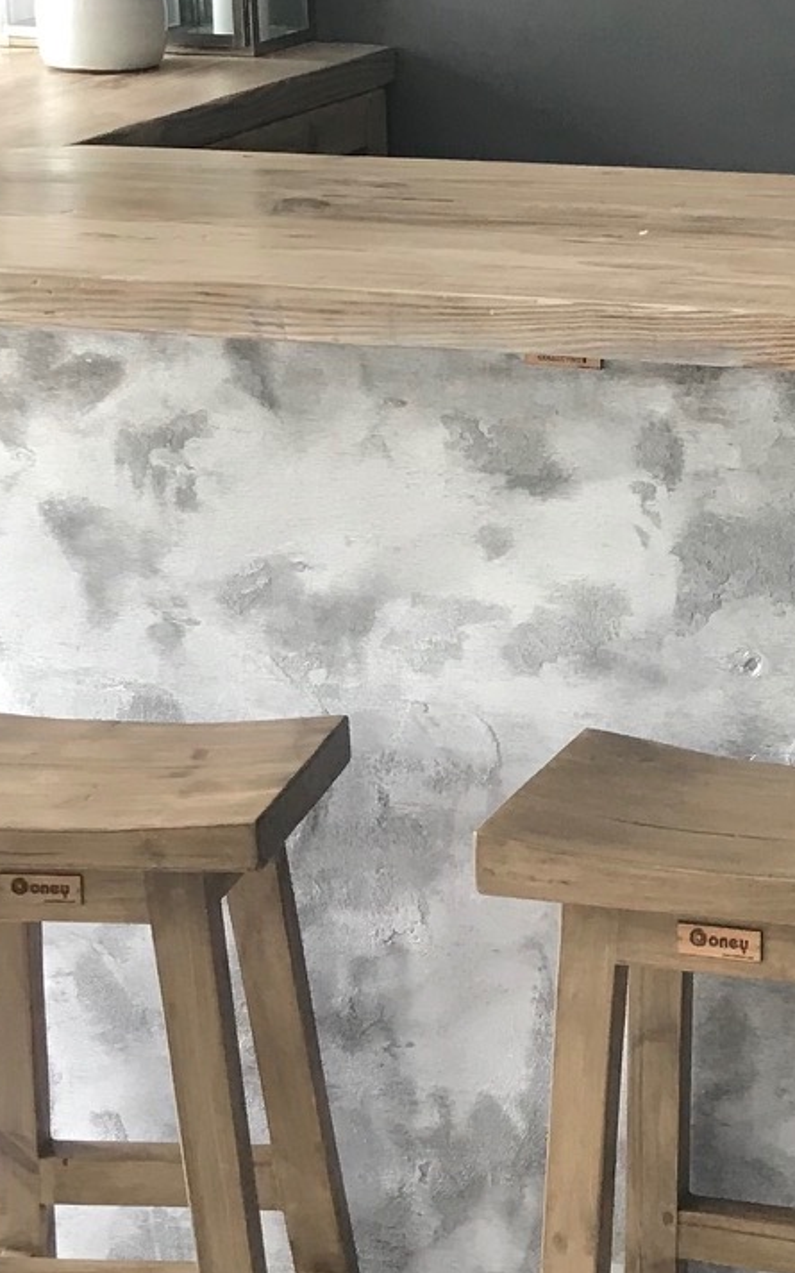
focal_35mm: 84
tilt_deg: -11.3
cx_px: 952
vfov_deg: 24.3
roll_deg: +0.0
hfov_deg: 15.0
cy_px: 257
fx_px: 2912
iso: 32
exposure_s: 1/33
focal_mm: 3.99
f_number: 1.8
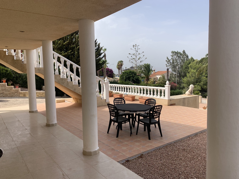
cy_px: 90
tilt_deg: -7.8
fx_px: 180
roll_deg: +0.3
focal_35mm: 26
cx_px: 120
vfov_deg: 53.1
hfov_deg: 67.3
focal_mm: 4.25
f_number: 1.8
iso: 25
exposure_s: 1/2208
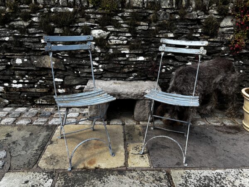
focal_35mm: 26
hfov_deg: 67.3
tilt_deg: -20.2
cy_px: 94
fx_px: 187
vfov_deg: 53.1
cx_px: 124
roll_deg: -2.4
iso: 50
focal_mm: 5.96
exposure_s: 1/525
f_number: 1.6
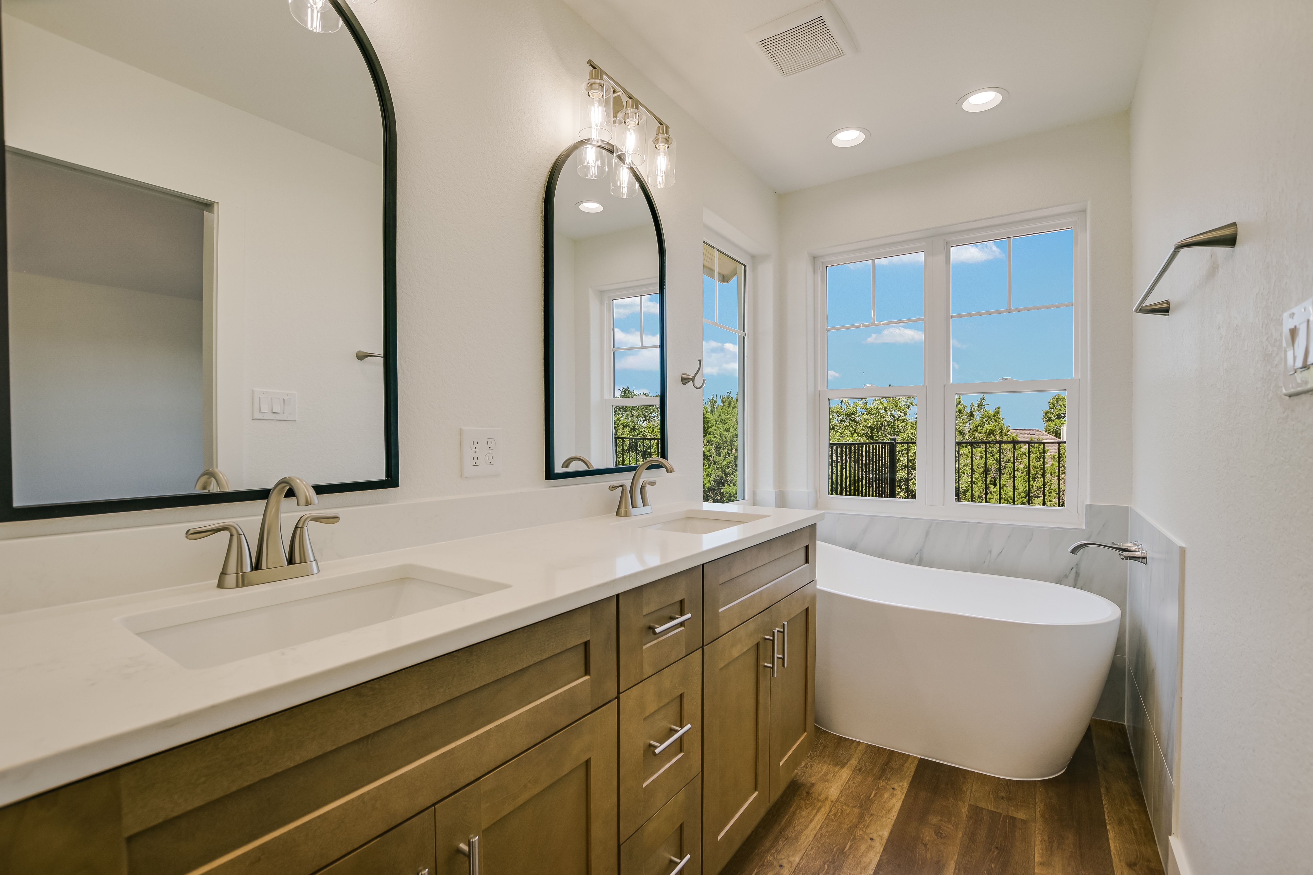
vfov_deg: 77.3
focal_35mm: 15
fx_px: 547
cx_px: 656
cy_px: 438
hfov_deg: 100.4
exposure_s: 1/200
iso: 125
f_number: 7.1
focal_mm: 10
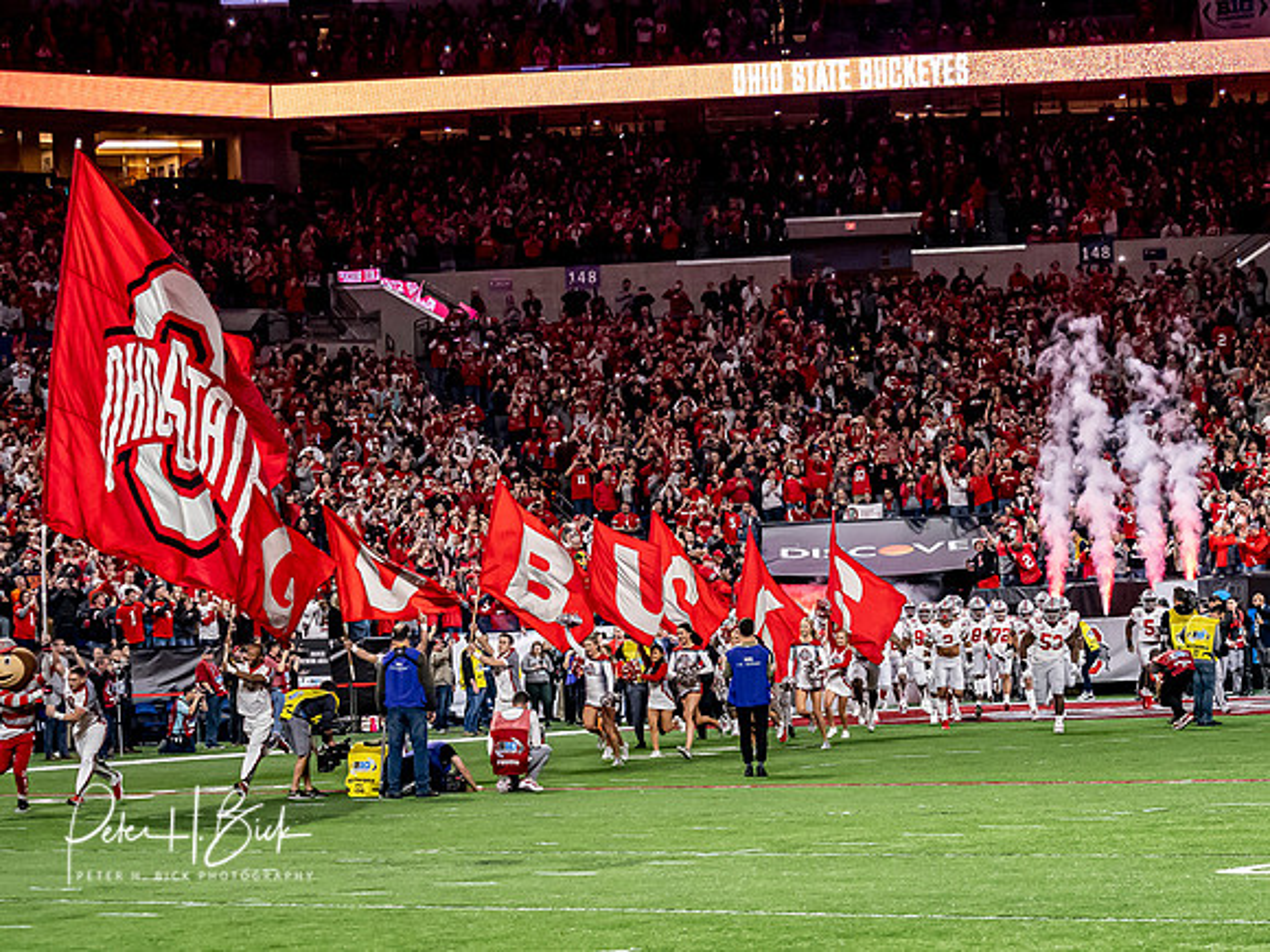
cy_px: 651
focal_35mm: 118
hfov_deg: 16.7
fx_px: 4313
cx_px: 868
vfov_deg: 12.6
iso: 3200
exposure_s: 1/320
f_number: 2.8
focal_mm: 43
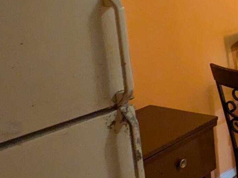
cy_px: 36
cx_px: 327
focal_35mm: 61
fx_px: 419
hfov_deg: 26.0
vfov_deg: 23.6
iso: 387
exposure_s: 1/30
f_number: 2.2
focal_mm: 1.83
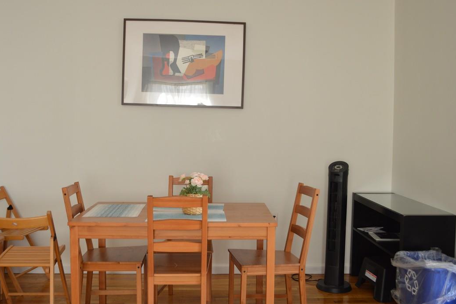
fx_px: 469
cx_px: 207
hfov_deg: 51.8
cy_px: 158
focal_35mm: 37
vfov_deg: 35.9
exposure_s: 1/40
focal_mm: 20
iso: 400
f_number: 3.8
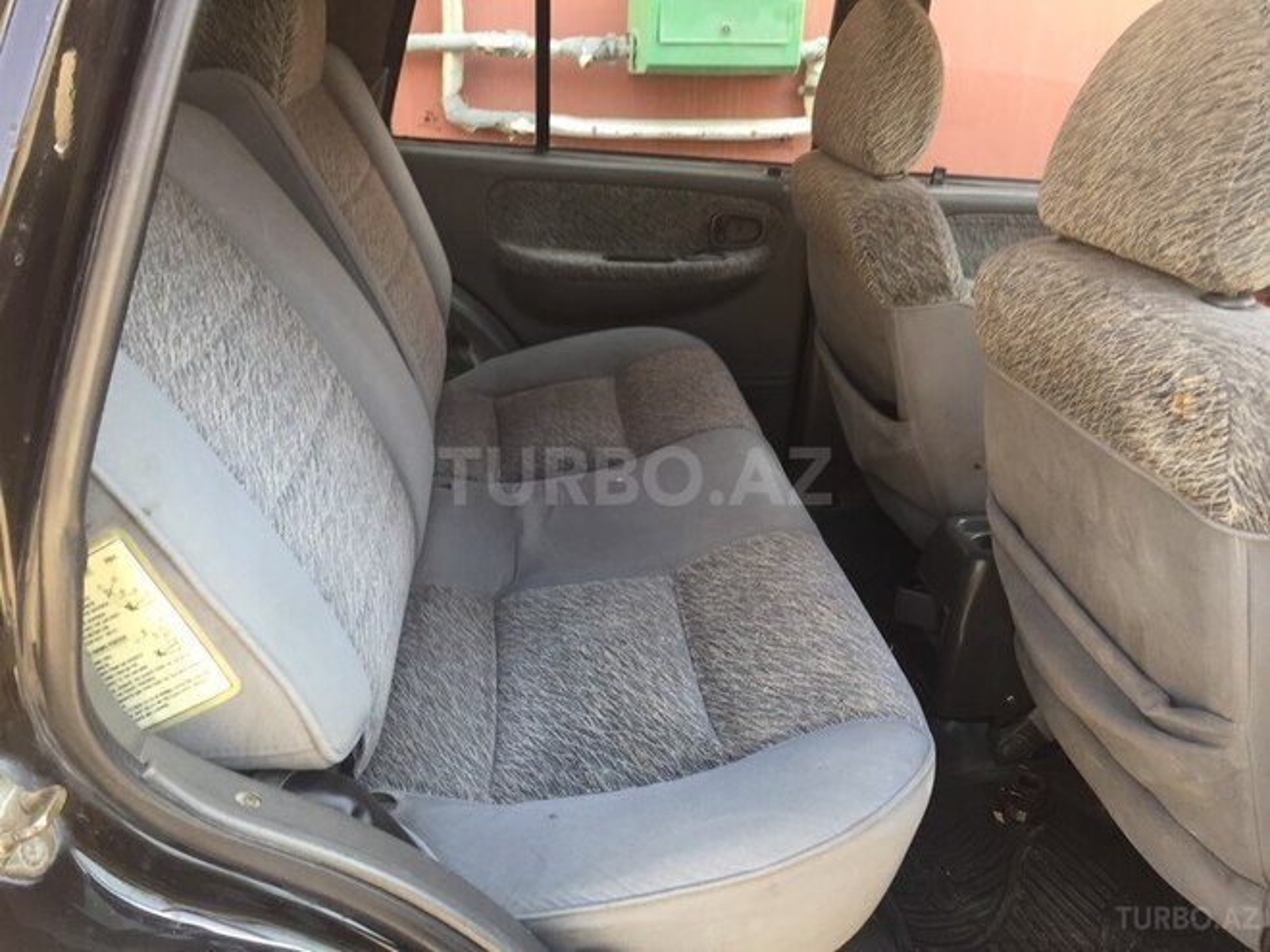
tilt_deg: -22.9
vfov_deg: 48.2
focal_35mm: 29
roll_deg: -2.2
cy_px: 476
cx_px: 635
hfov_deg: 61.7
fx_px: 1064
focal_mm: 4.15
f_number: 2.2
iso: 50
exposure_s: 1/100
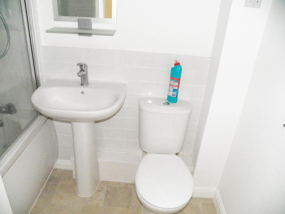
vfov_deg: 49.7
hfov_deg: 63.4
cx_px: 142
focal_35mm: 28
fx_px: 231
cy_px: 107
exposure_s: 1/125
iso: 3200
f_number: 2.8
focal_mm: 4.9
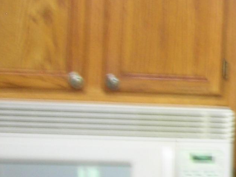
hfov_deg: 11.4
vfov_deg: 9.6
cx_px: 479
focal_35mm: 155
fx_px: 1057
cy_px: 140
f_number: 3.2
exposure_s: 1/5.8
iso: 50
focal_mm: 6.3
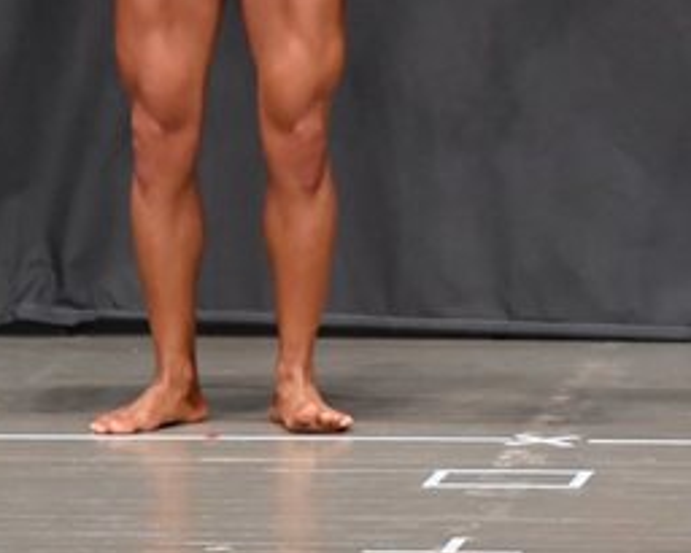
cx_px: 795
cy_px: -103
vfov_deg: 2.7
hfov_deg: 3.4
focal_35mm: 573
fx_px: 11723
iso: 6400
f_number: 5.6
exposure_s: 1/400
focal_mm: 135
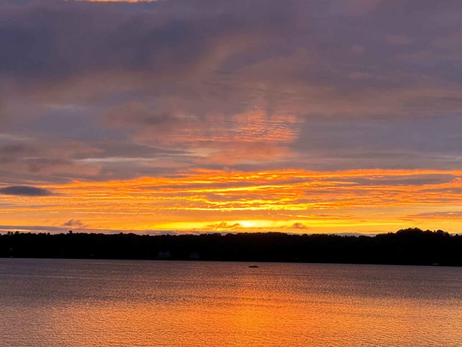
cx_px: 251
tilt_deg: +4.4
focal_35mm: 85
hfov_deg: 23.0
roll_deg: -1.2
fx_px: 1134
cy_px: 169
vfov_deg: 17.4
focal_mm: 6.76
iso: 50
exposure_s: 1/121
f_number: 1.78
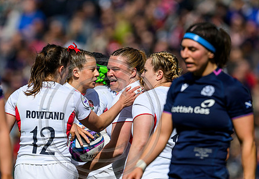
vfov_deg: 2.0
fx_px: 5203
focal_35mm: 715
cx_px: 113
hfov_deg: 2.9
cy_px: 115
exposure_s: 1/10000
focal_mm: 400
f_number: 4
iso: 500
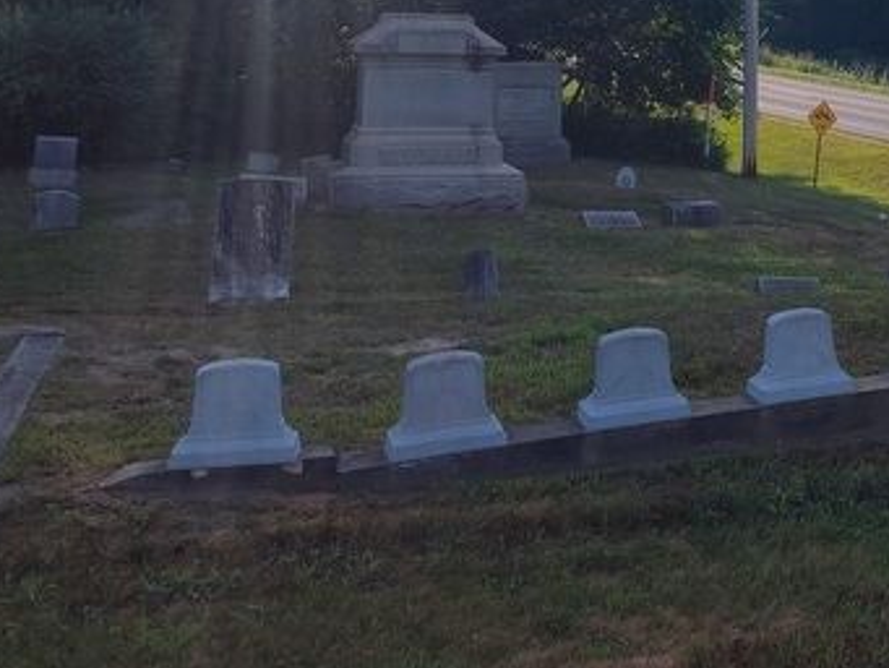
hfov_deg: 33.0
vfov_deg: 25.8
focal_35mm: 54
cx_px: 858
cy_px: 10
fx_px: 1387
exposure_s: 1/2281
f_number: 1.8
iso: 100
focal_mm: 5.56
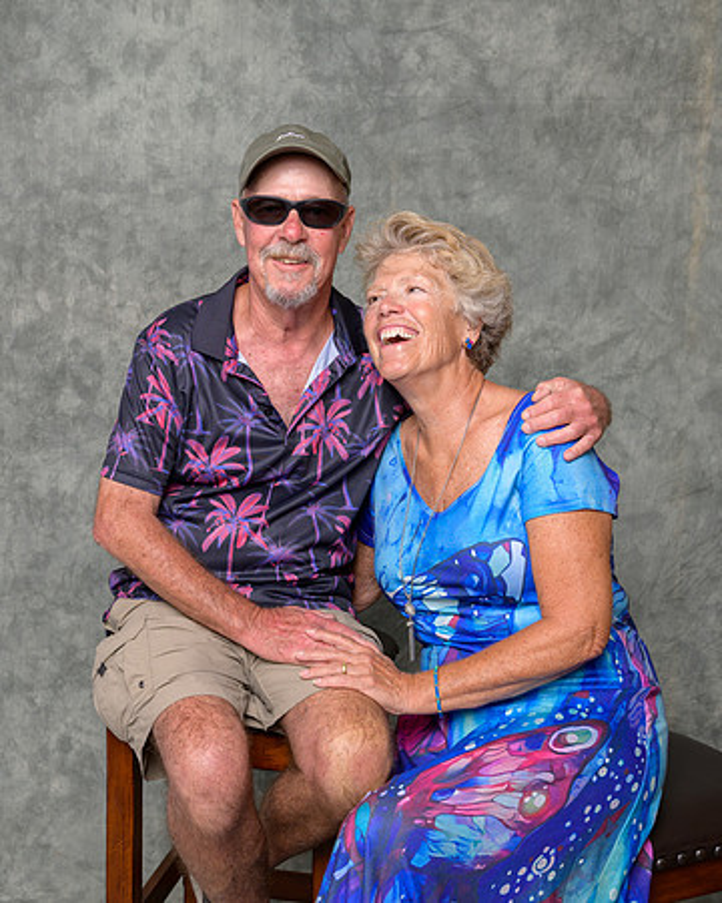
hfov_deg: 31.5
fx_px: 1278
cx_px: 321
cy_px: 452
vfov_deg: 38.9
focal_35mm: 48
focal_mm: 34
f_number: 10
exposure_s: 1/125
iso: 400
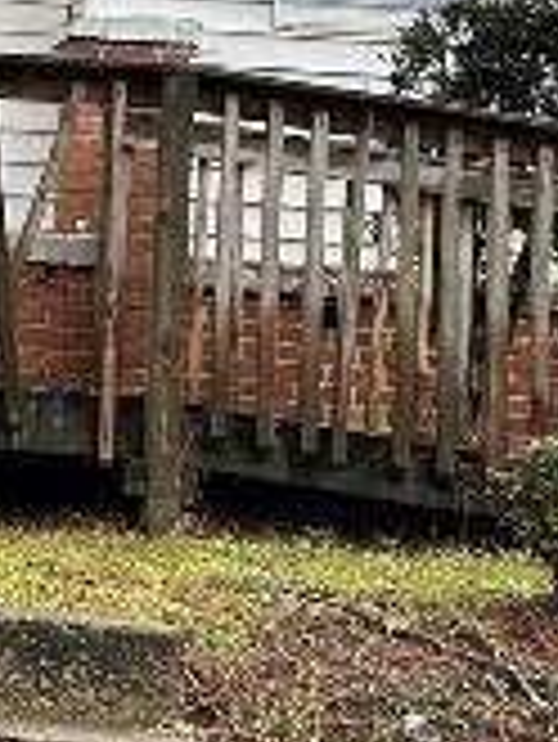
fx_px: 2597
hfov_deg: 11.8
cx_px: -230
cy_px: 0
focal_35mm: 121
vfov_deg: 16.0
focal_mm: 5.7
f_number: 1.5
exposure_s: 1/728
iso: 50
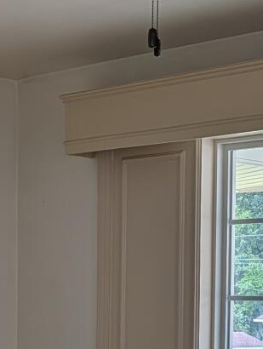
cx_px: 280
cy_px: 343
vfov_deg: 16.5
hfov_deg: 12.5
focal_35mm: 117
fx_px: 1182
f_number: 1.68
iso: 20
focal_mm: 6.9
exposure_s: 1/1066
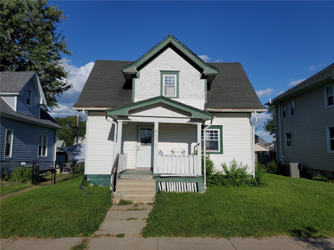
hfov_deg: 67.3
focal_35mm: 26
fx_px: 251
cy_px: 125
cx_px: 167
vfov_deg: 53.1
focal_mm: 4.3
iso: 50
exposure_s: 1/8937
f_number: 2.4
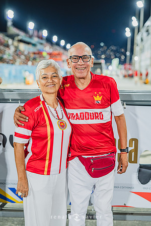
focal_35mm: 50
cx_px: 76
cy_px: 113
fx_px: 315
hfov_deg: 27.0
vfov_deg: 39.6
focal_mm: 50
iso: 1600
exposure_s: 1/200
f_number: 2.2
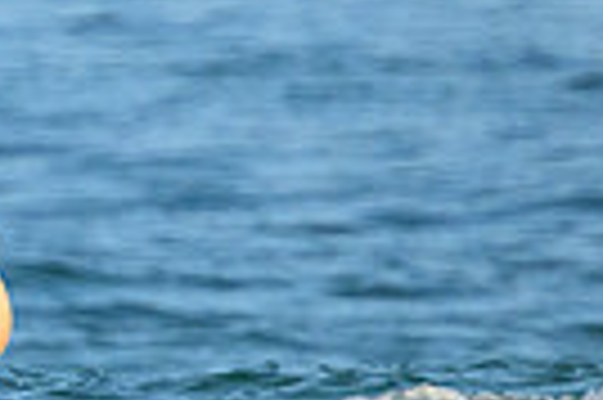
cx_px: -626
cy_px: 479
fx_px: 58068
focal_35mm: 3471
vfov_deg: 0.4
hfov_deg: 0.6
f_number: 11
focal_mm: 800
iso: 2800
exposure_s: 1/2000
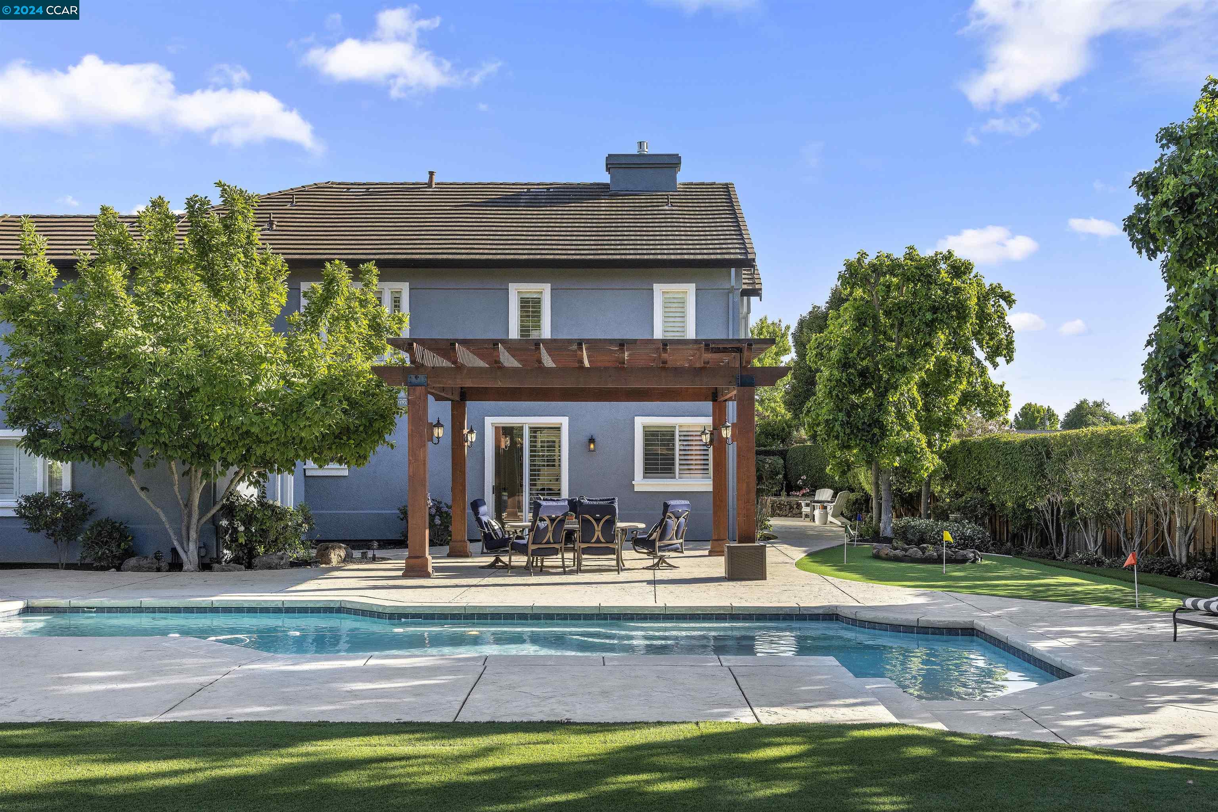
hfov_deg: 53.1
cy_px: 406
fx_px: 1218
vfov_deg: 36.9
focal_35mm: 36
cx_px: 609
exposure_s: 1/250
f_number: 9
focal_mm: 36
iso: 400
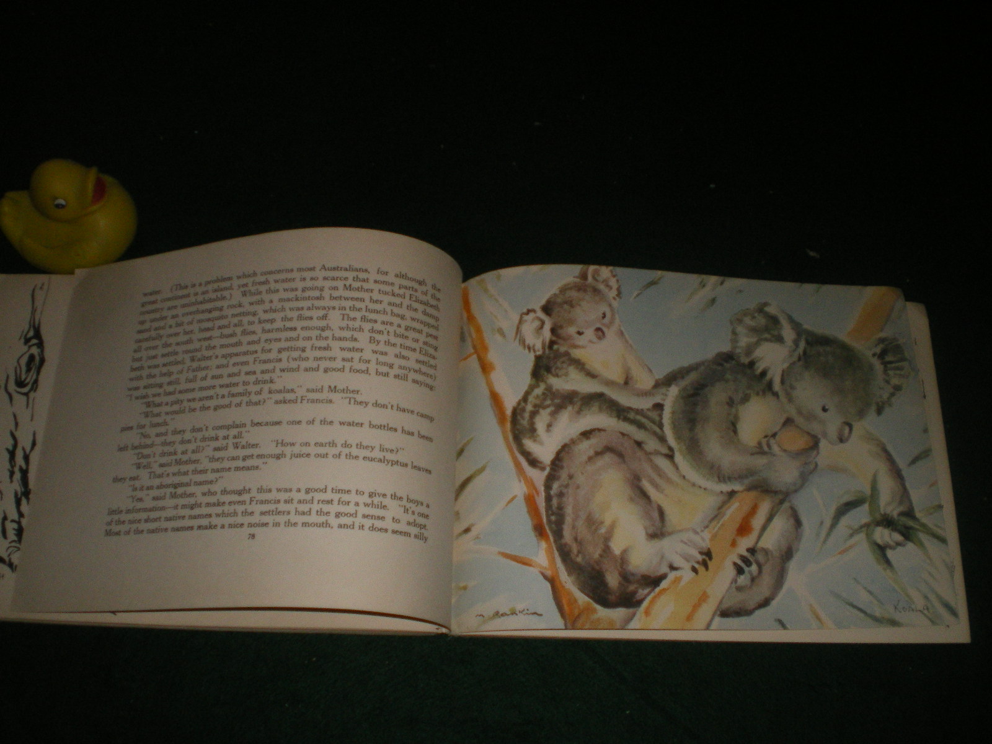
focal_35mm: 38
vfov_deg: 37.7
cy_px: 372
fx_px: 1089
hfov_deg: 49.0
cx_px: 496
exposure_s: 1/50
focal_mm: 6.3
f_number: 3.1
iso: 200
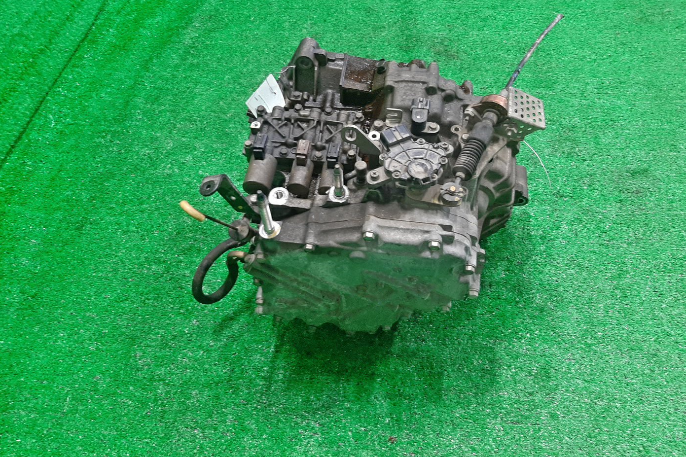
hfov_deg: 65.5
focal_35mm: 28
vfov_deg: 46.3
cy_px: 203
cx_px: 352
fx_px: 533
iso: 165
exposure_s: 1/50
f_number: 1.7
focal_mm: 3.93
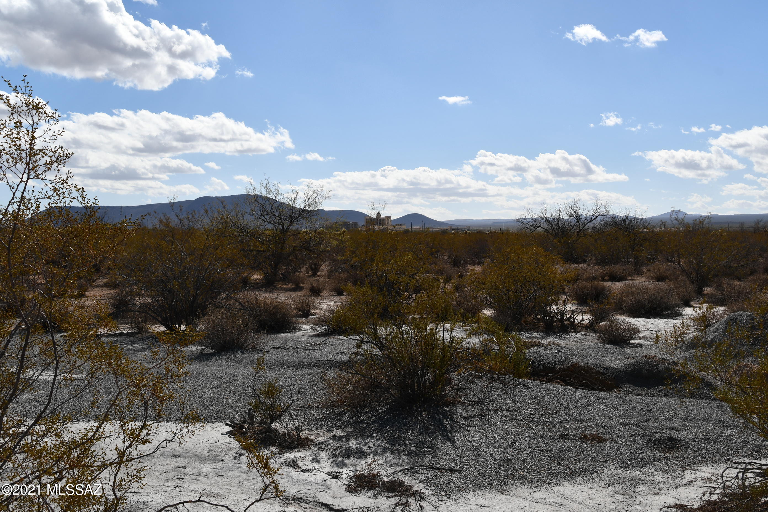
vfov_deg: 33.4
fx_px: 853
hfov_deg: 48.5
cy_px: 256
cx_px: 384
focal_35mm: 40
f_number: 10
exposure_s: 1/400
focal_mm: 27
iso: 100
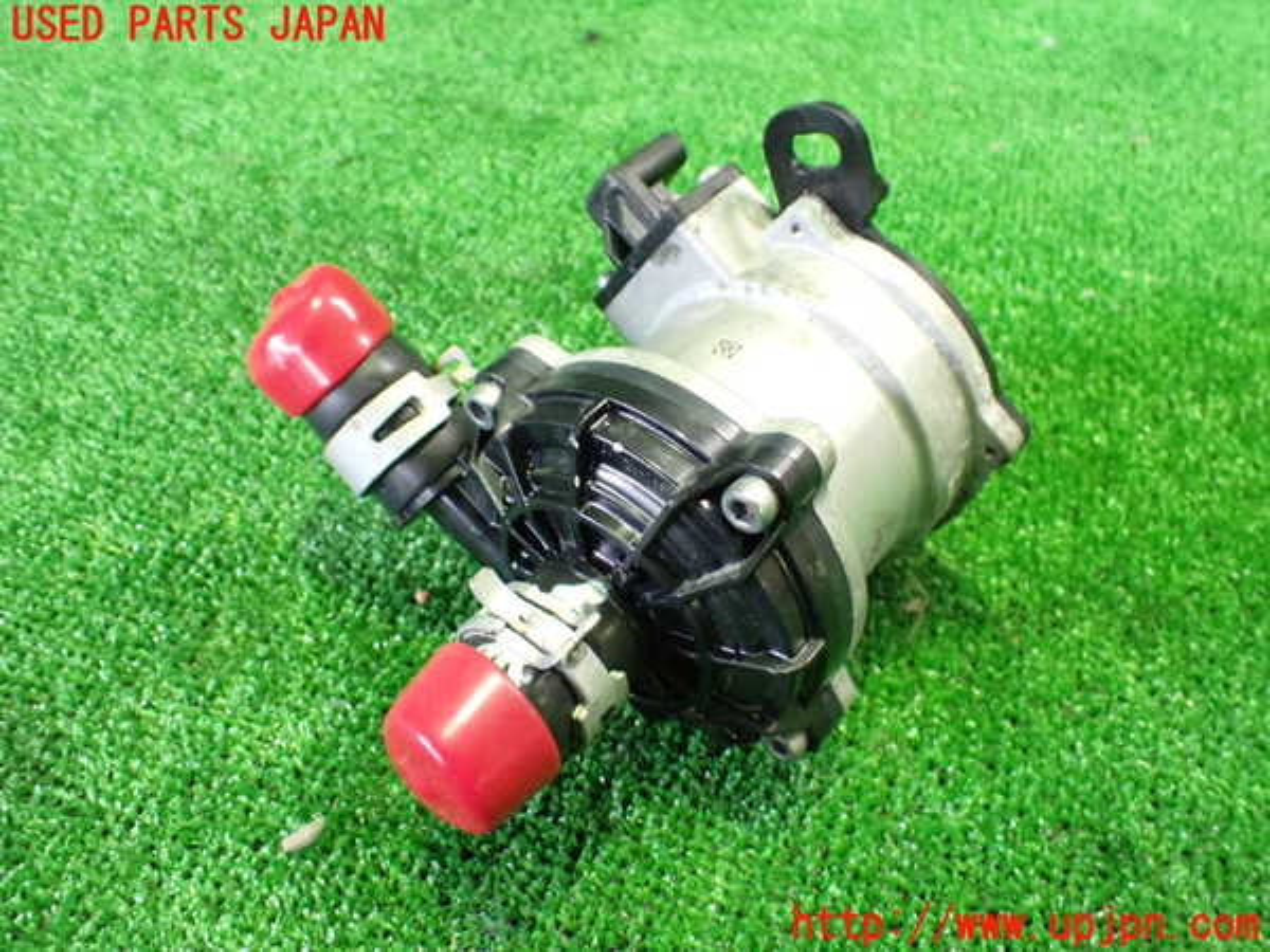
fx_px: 1101
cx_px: 635
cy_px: 476
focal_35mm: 30
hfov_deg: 60.0
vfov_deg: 46.8
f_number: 2.3
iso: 1250
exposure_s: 1/30
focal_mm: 5.4
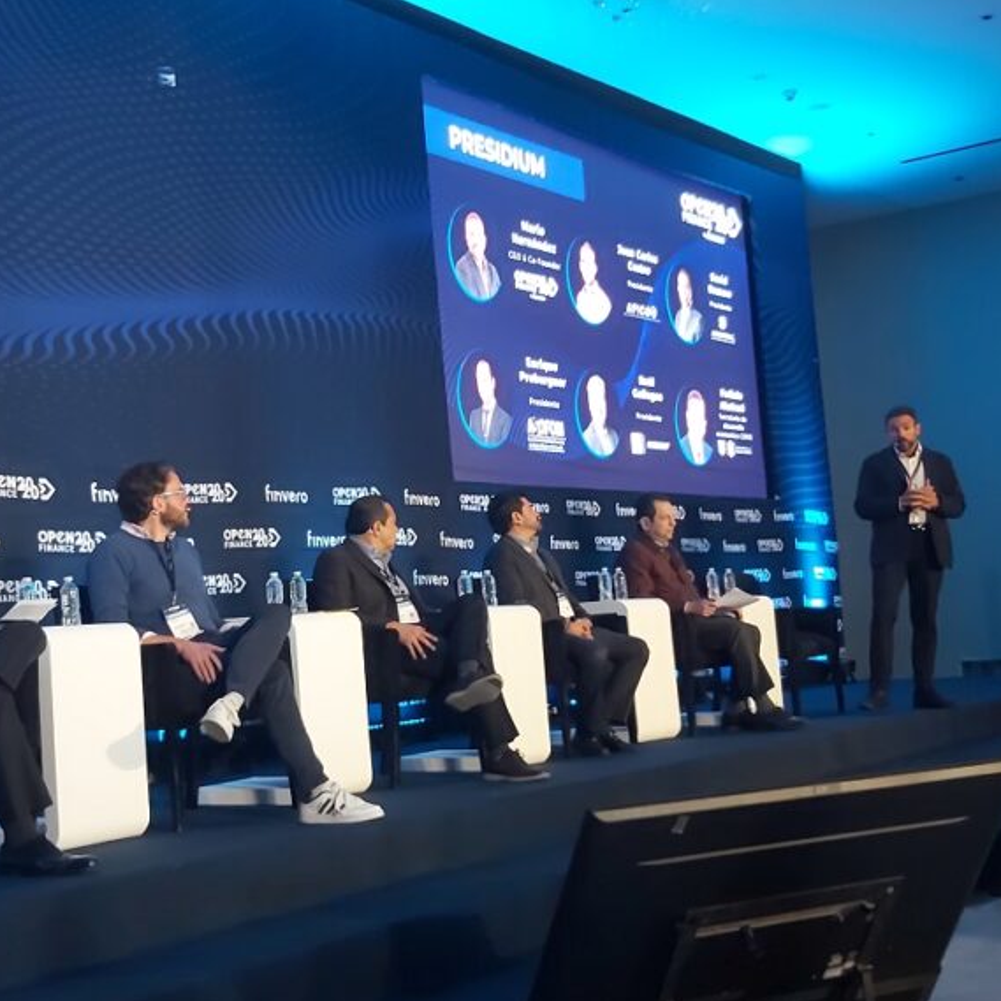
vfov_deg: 52.5
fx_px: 1014
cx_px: 373
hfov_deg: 52.0
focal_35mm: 31
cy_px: 505
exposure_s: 1/60
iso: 250
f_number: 1.7
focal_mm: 3.92
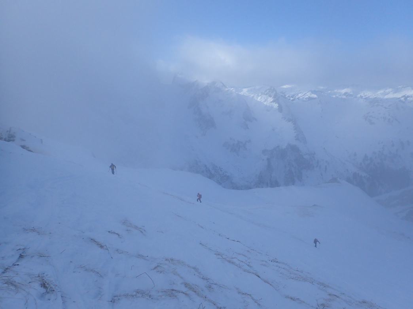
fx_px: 298
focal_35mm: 25
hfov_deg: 69.4
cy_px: 154
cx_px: 206
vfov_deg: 54.9
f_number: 8
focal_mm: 4.5
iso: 200
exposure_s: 1/500
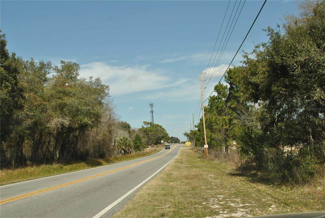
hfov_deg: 49.5
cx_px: 162
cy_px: 109
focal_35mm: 39
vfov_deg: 34.3
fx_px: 352
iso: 100
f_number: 8
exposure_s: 1/250
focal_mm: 26
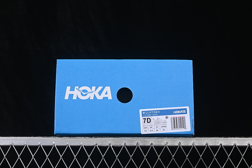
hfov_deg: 27.0
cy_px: 84
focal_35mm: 75
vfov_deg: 18.2
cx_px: 126
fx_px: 525
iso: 160
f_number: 8
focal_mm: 50
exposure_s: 1/100
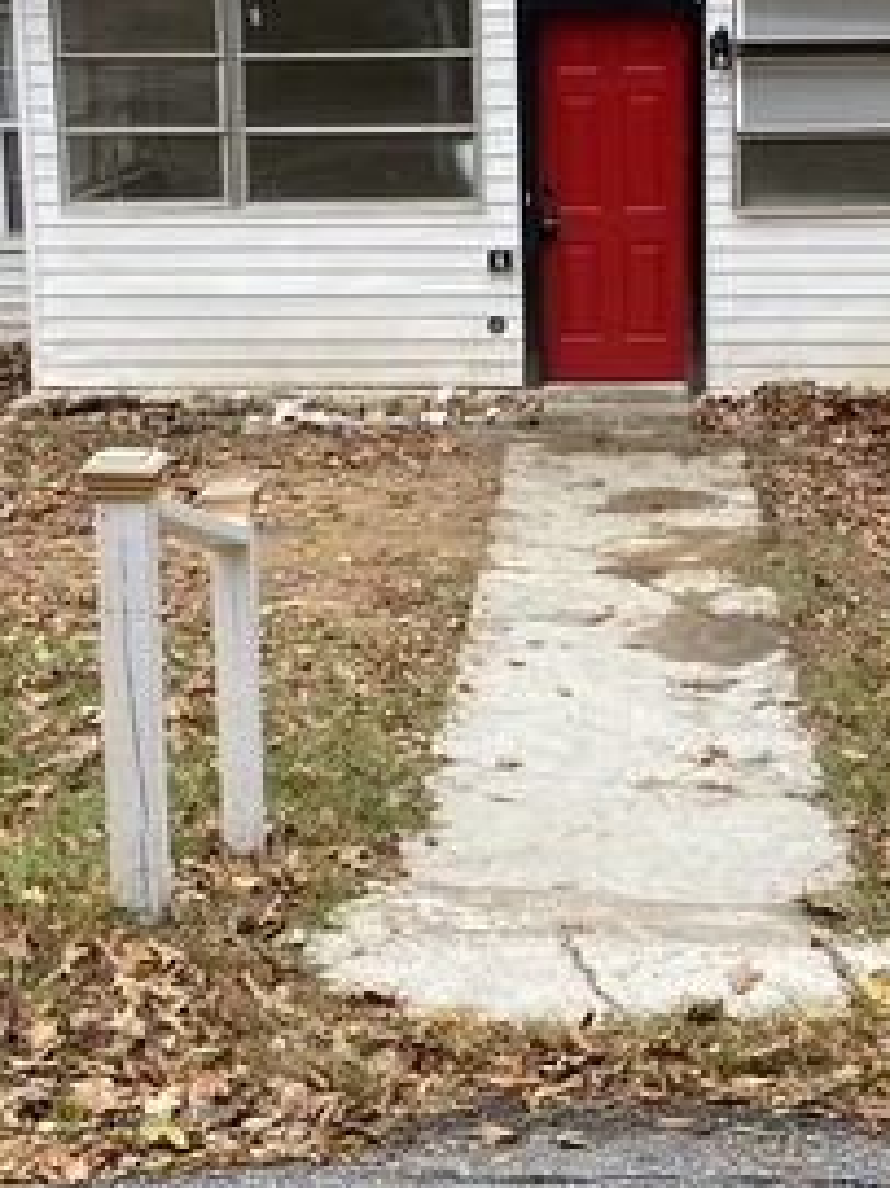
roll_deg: +1.4
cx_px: 500
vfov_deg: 29.9
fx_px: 2196
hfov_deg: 22.9
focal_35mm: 64
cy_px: 335
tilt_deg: -10.4
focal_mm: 4.25
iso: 32
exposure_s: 1/122
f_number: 1.8
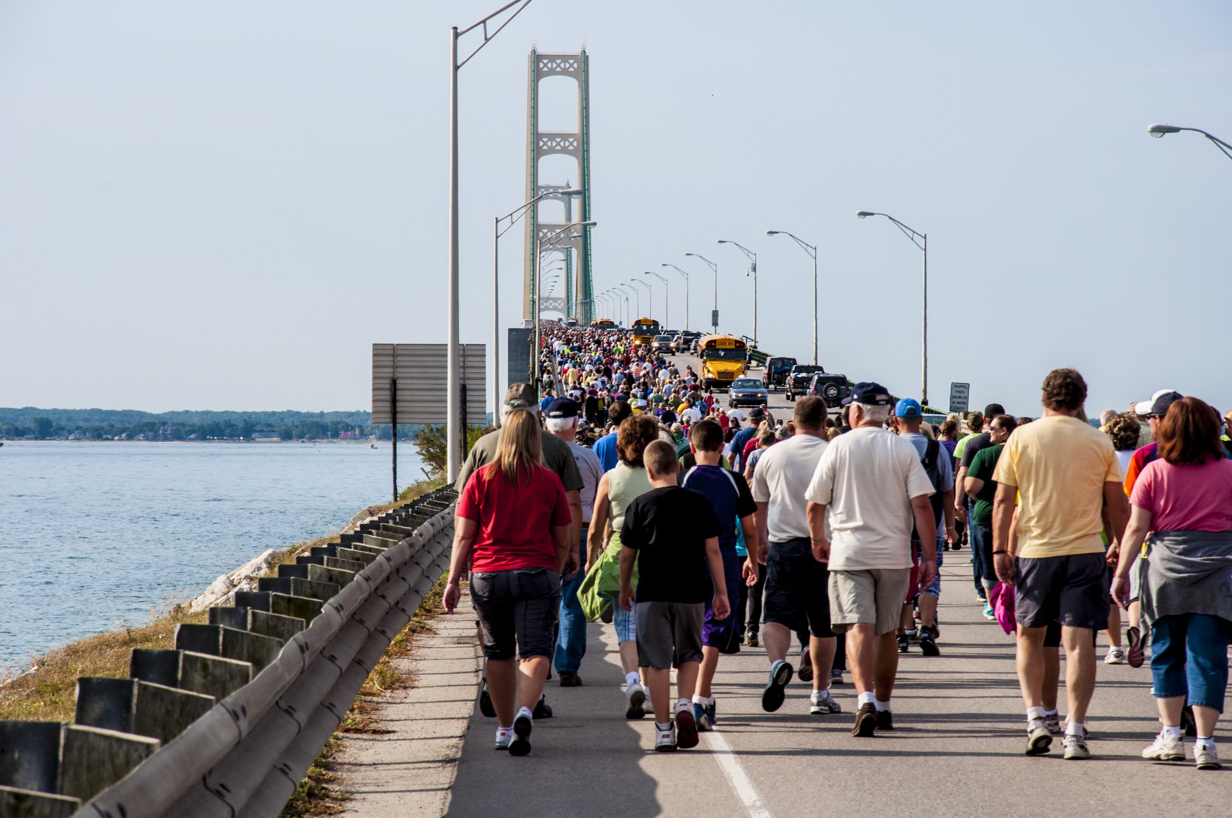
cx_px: 616
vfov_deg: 8.7
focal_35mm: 158
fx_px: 5383
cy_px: 409
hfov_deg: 13.1
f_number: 13
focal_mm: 105
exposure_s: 1/320
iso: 100
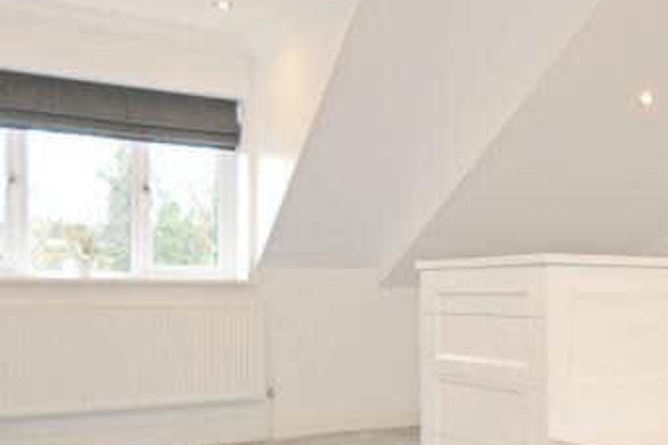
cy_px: 262
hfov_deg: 39.7
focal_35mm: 45
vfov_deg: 29.8
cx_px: 627
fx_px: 835
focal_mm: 10
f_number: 5.6
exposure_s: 1/60
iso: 400
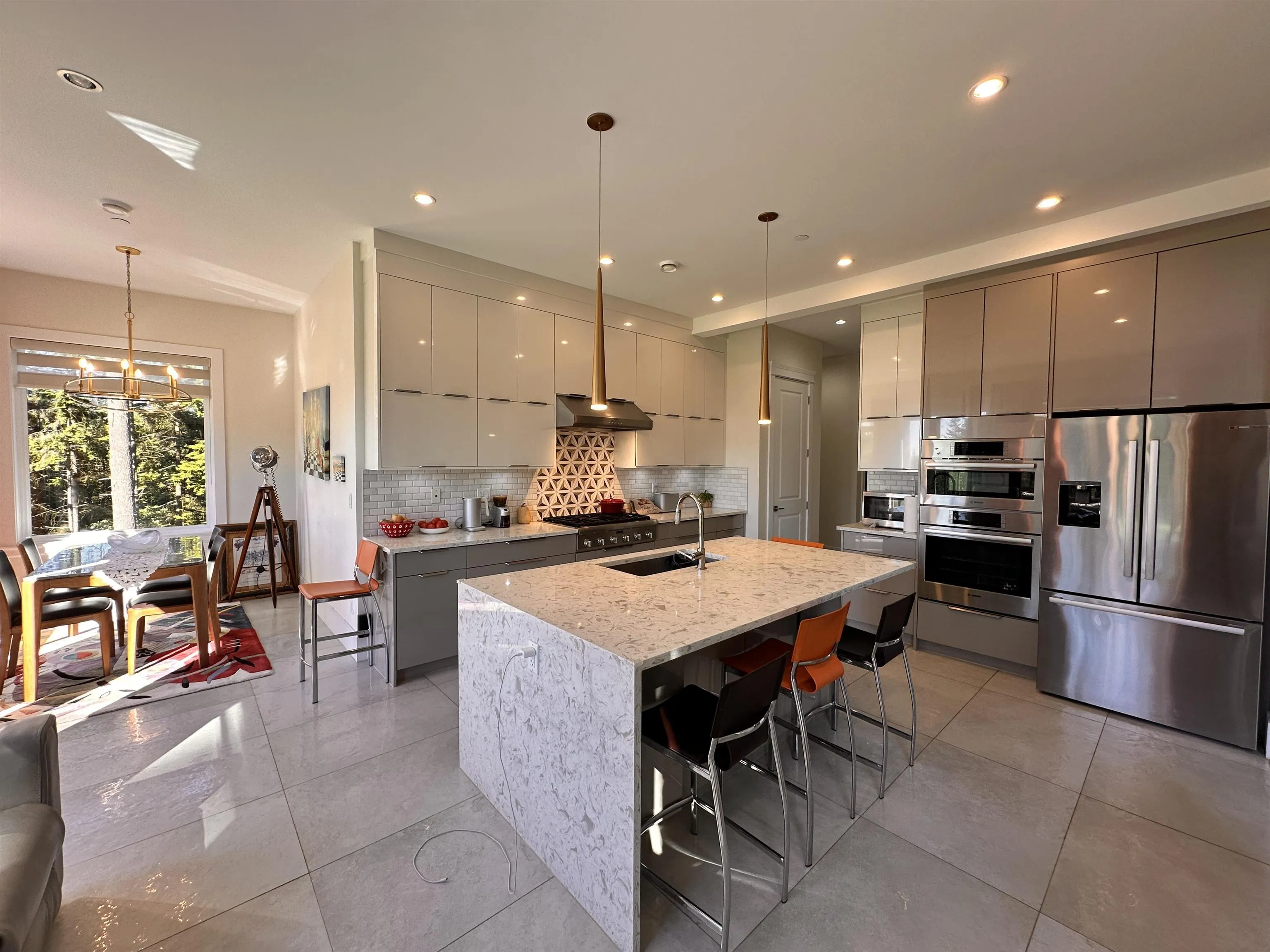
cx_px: 635
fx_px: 514
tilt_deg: -1.3
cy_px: 476
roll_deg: -0.3
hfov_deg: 102.1
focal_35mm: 14
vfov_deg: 85.7
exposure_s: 1/120
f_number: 2.2
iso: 64
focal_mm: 2.22
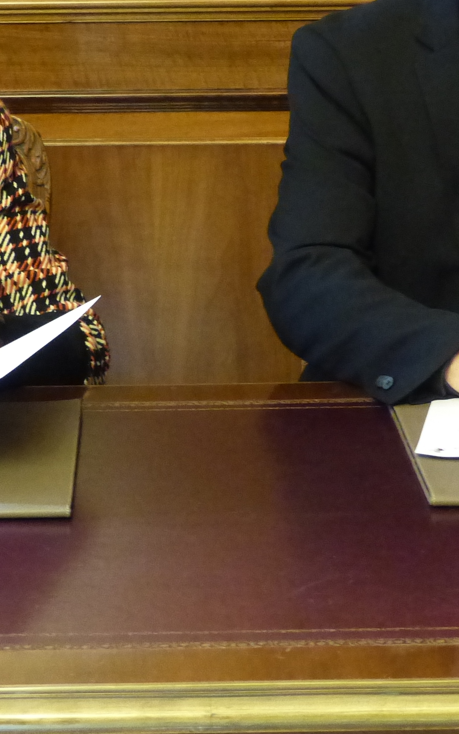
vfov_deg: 17.0
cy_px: 225
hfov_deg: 10.7
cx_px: 155
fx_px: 2442
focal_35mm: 122
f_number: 2.8
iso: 800
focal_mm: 9.8
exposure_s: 1/25
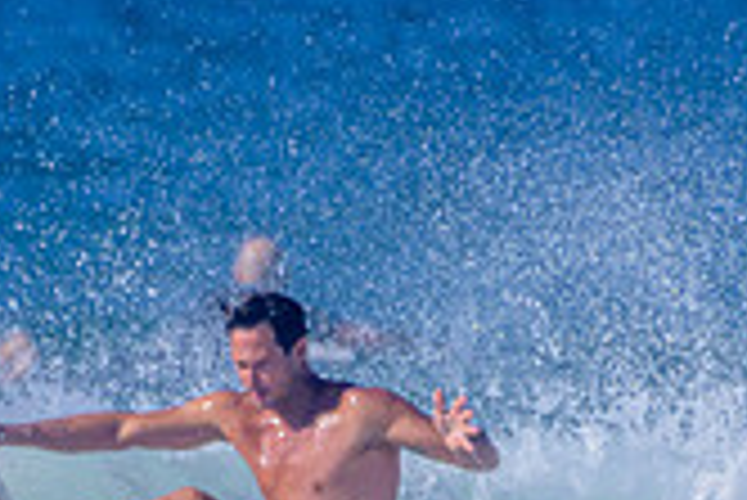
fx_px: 72396
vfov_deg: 0.4
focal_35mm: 3486
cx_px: 158
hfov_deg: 0.6
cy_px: 818
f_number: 11
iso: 720
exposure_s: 1/2000
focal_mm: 1000
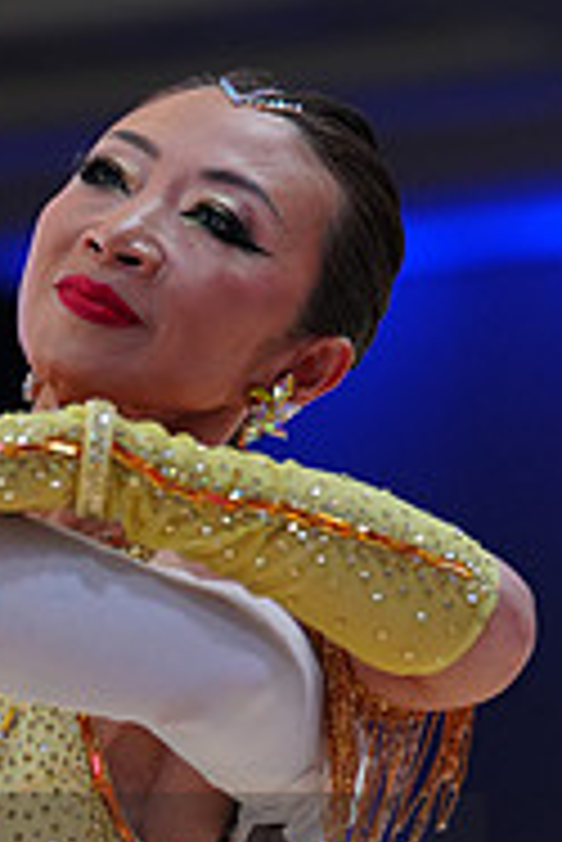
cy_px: 946
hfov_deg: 4.2
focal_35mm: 326
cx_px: -133
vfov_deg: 6.3
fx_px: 7619
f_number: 2.8
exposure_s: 1/400
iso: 1250
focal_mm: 105
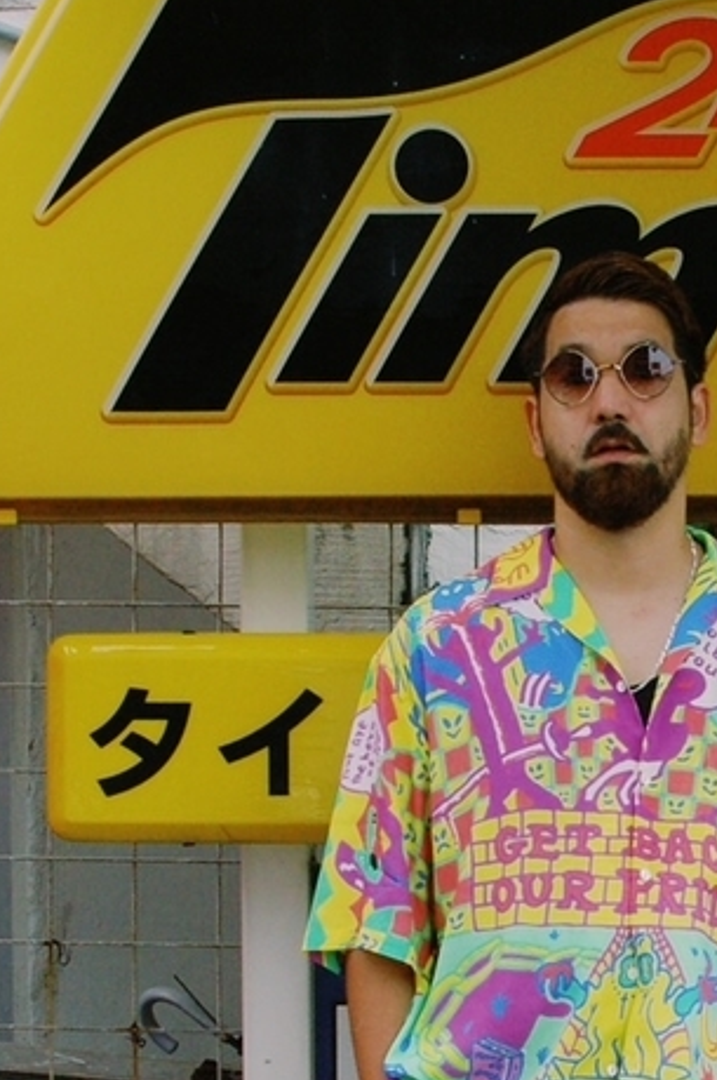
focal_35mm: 137
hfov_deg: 9.9
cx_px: 672
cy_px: 840
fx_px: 4111
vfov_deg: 14.9
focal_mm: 35
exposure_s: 1/400
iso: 800
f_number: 10
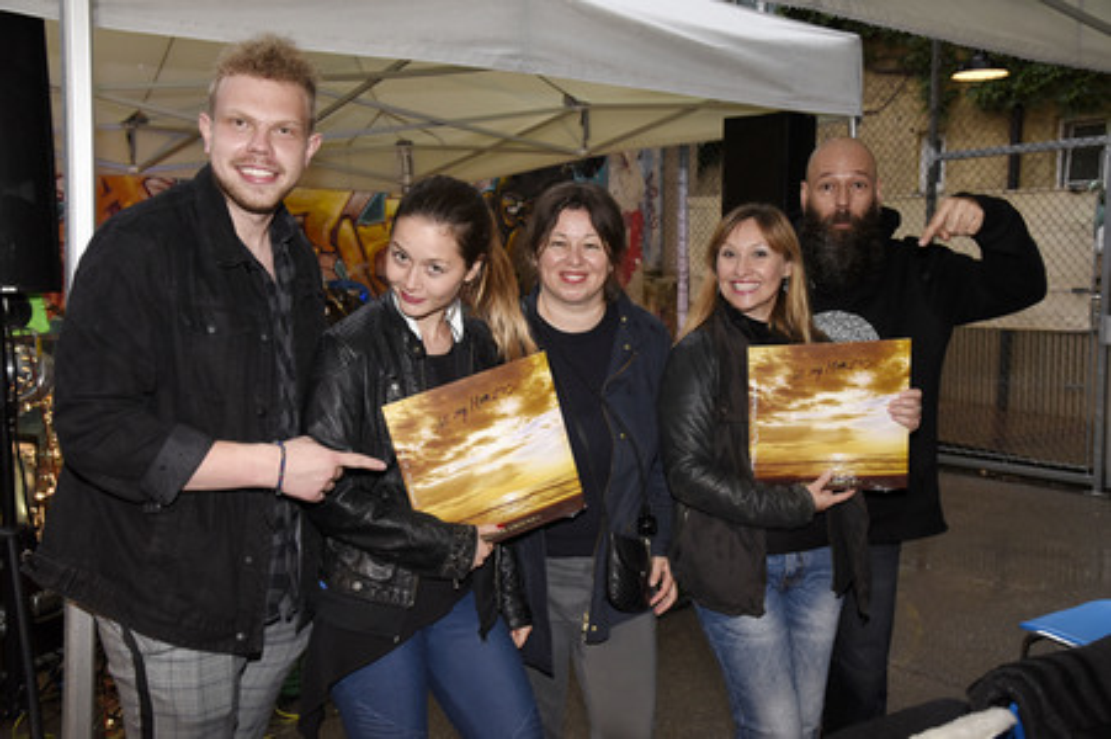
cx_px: 556
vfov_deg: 35.0
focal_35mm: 38
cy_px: 370
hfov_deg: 50.7
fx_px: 1172
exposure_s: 1/60
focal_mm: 38
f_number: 6.3
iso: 1600
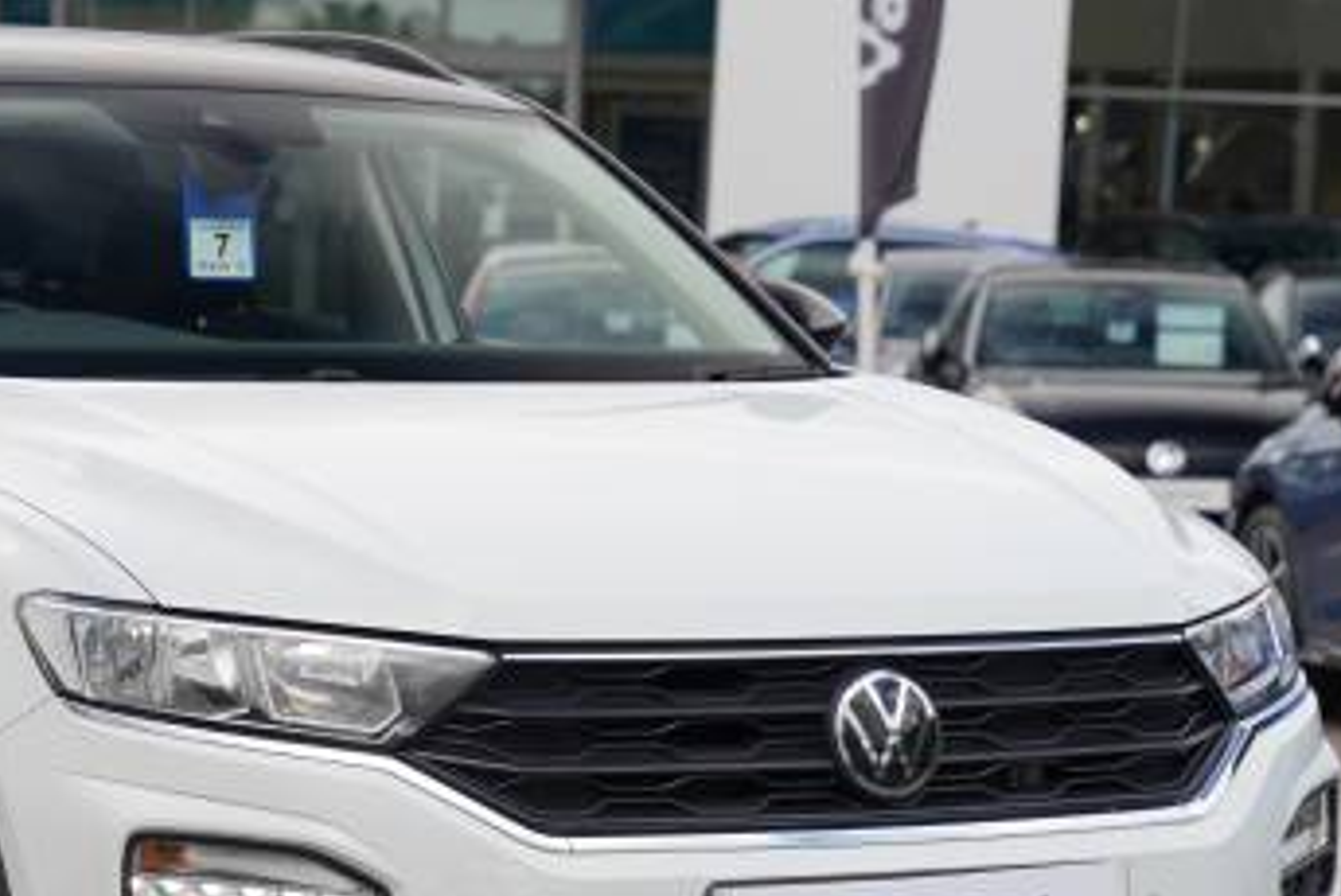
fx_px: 4846
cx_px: 269
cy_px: 670
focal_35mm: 130
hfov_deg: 15.6
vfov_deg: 10.5
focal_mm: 70
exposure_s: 1/200
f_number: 4.5
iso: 100
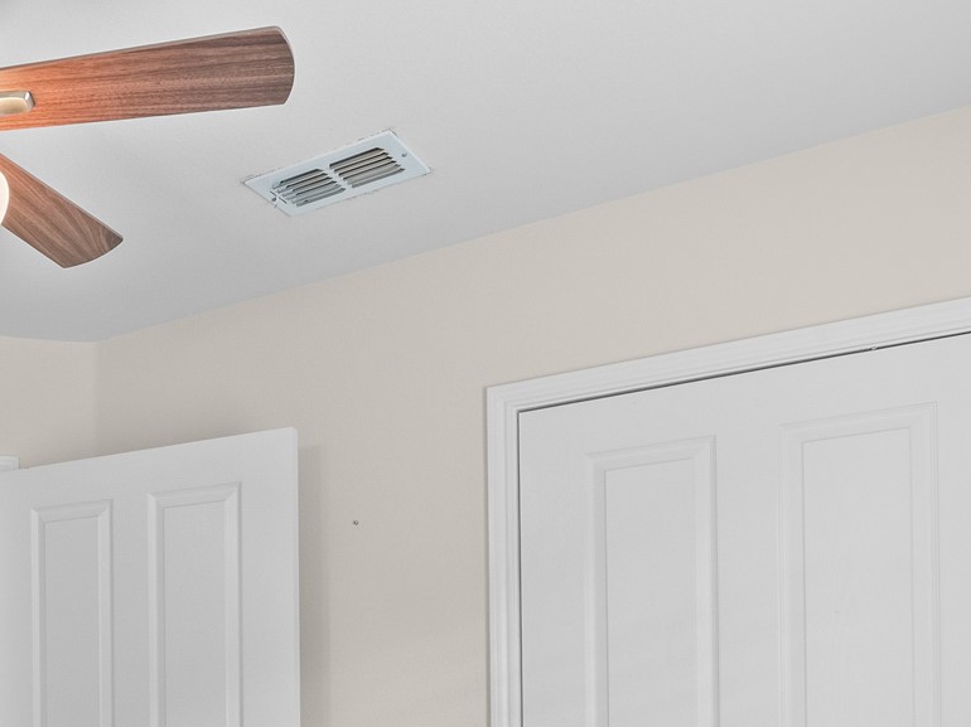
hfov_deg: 44.0
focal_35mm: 38
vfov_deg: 34.2
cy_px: 736
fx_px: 1066
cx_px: 71
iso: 400
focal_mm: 14
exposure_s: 1/2
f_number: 8
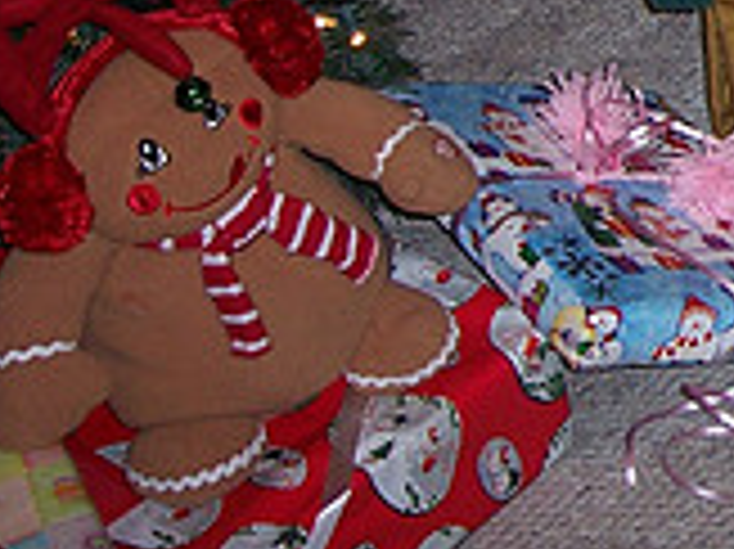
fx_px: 2945
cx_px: 1292
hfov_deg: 13.0
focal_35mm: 139
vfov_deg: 10.2
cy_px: -362
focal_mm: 8
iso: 100
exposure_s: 1/60
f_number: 2.8
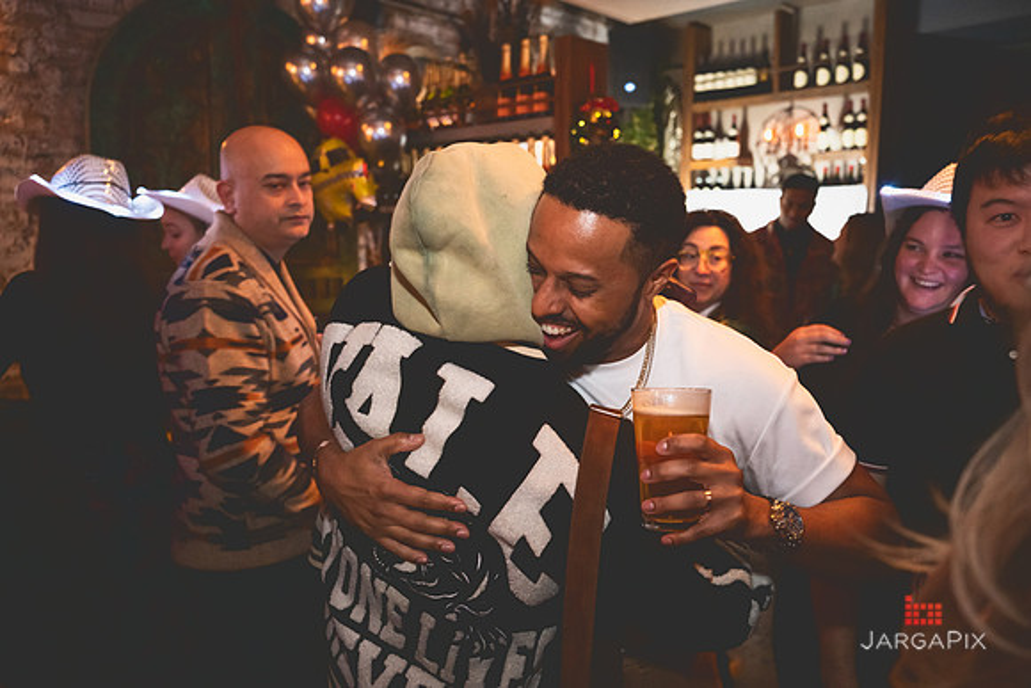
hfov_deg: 66.6
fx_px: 785
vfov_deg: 47.3
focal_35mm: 27
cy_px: 344
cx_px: 516
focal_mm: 26.5
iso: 3200
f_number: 3.2
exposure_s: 1/100
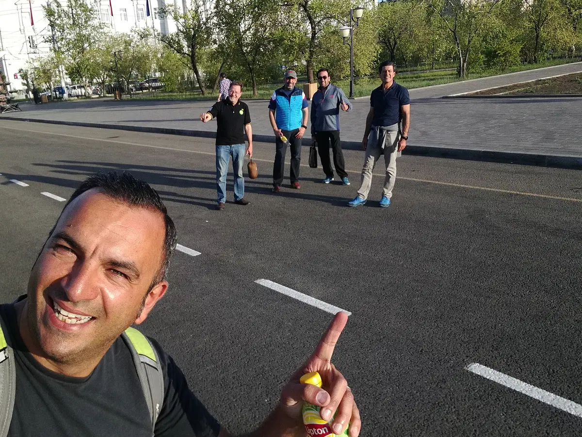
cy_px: 218
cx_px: 291
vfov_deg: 51.4
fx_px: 454
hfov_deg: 65.3
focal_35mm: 27
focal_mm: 2.82
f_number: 2
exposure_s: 1/591
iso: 50
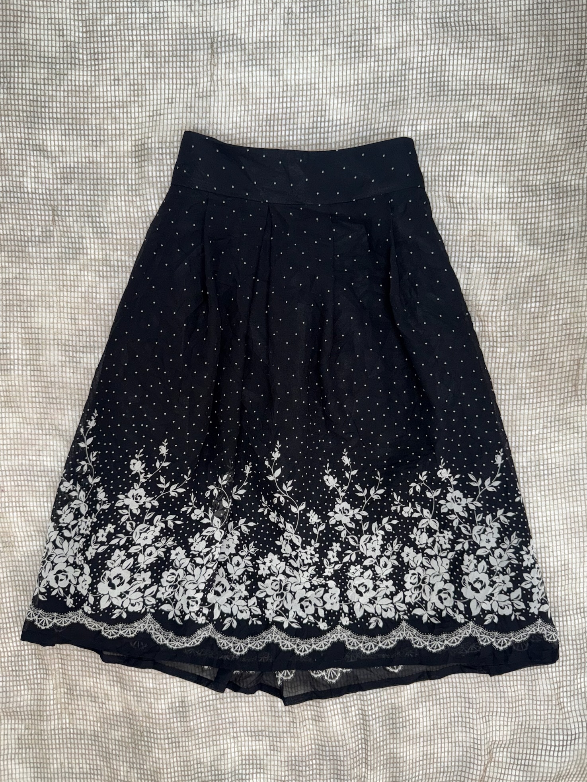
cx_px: 299
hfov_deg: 54.9
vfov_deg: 69.4
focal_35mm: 25
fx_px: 565
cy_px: 396
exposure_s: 1/55
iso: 100
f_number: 1.78
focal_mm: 6.76
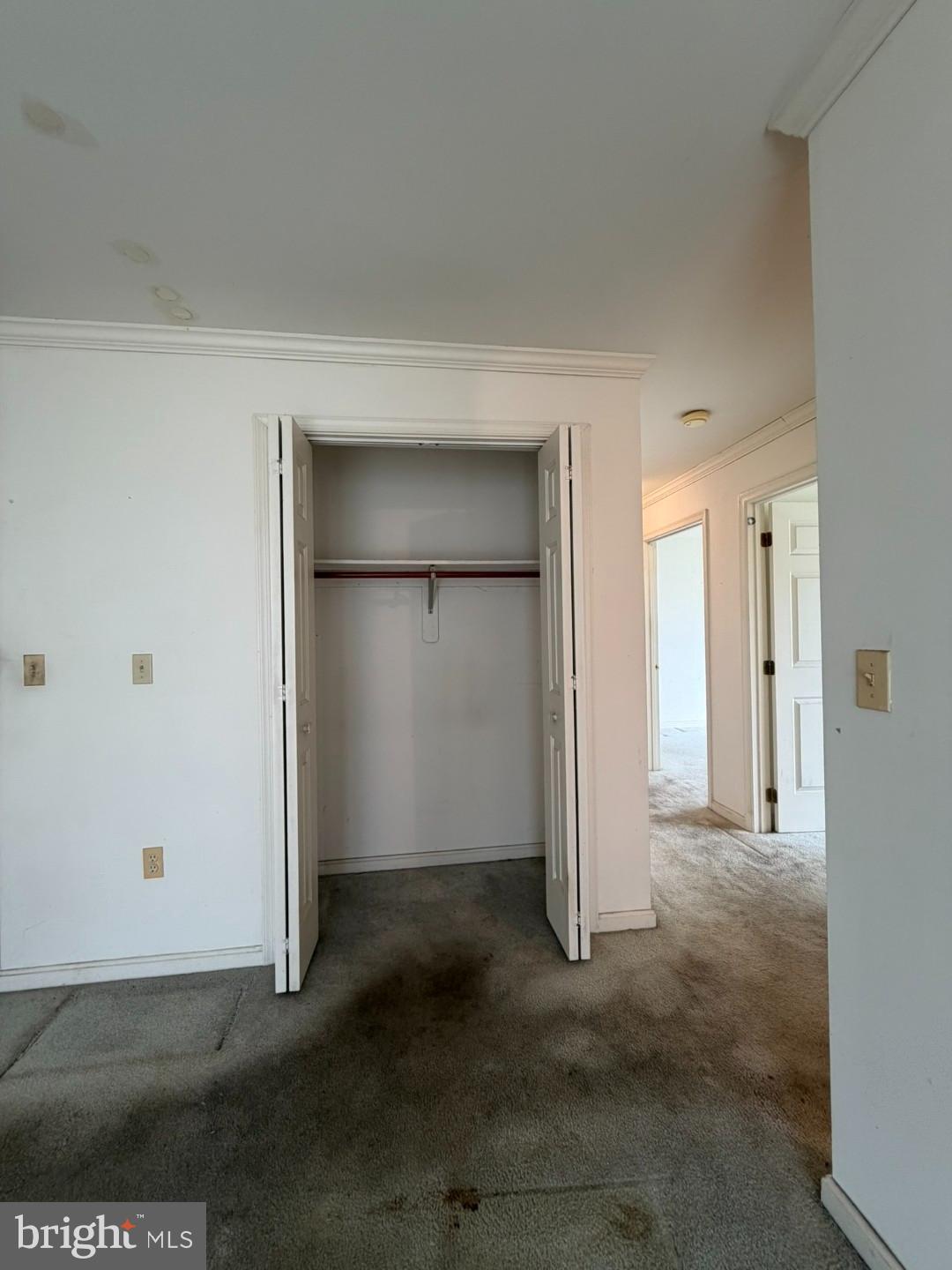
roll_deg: +1.1
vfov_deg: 102.1
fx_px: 513
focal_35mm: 14
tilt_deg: +1.3
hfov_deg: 85.7
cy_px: 635
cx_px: 476
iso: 200
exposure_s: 1/120
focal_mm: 2.22
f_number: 2.2
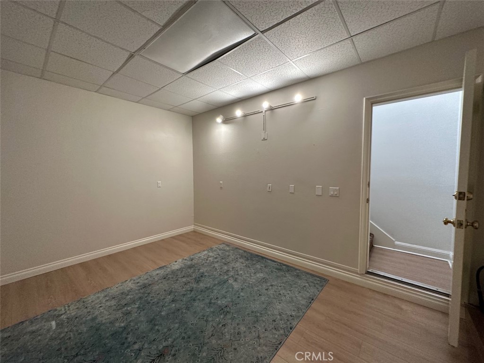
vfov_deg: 85.7
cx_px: 242
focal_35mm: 14
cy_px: 182
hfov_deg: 102.1
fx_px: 196
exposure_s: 1/60
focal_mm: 2.22
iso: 250
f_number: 2.2
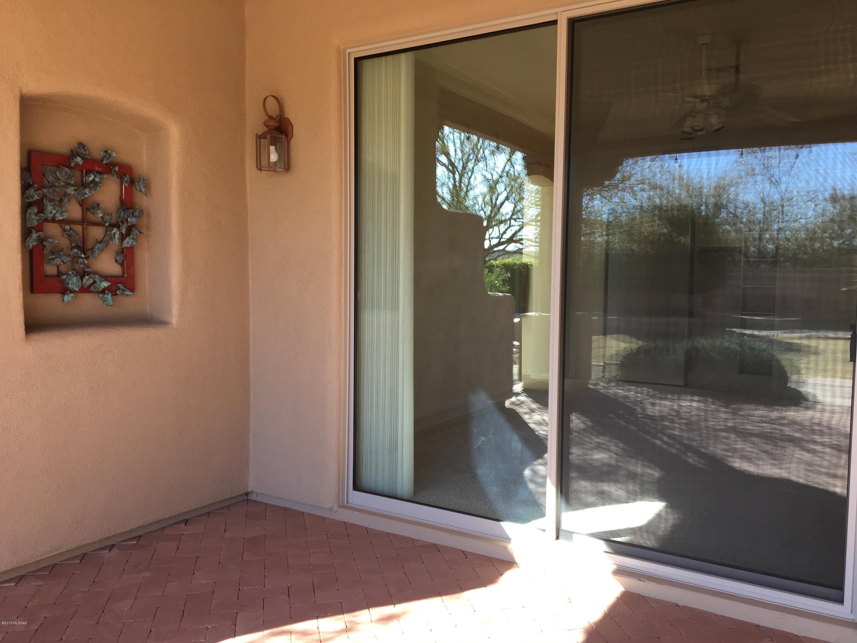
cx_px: 428
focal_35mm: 29
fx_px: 718
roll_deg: -0.6
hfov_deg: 61.7
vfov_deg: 48.2
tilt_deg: -3.7
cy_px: 322
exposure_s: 1/100
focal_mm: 4.15
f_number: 2.2
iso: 32
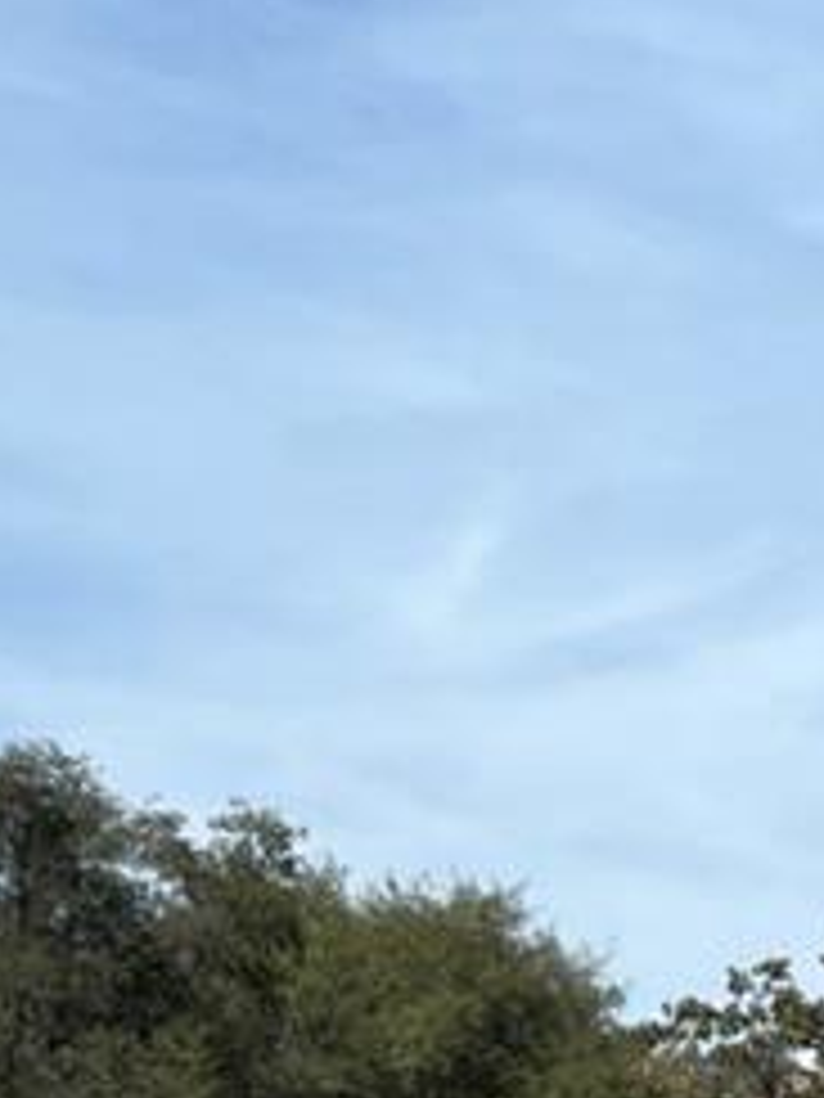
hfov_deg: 9.1
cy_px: 1107
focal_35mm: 160
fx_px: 5078
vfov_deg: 12.2
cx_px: 1141
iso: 50
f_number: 1.5
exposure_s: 1/5076
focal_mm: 5.7
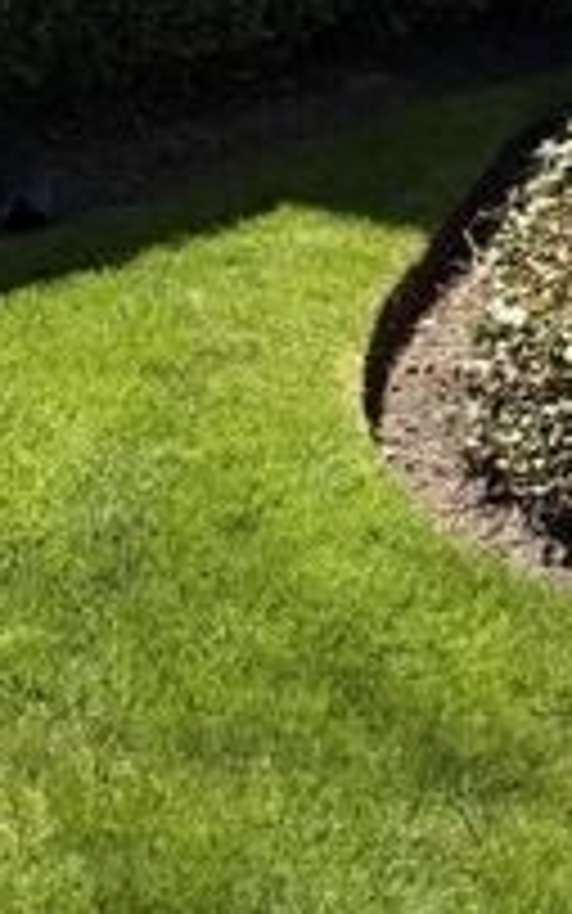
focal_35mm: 87
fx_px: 2168
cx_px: 838
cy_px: -113
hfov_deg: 14.1
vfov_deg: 22.4
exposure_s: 1/1751
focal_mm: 5.96
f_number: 1.6
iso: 50
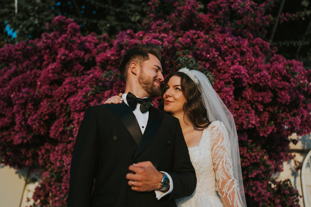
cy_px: 104
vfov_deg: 37.9
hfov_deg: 54.4
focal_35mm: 35
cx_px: 156
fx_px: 302
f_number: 1.8
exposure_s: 1/1250
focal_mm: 35
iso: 100
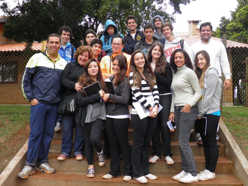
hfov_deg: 52.6
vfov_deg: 40.7
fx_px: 251
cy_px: 93
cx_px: 124
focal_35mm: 35
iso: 50
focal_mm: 6.3
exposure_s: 1/40
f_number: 3.1
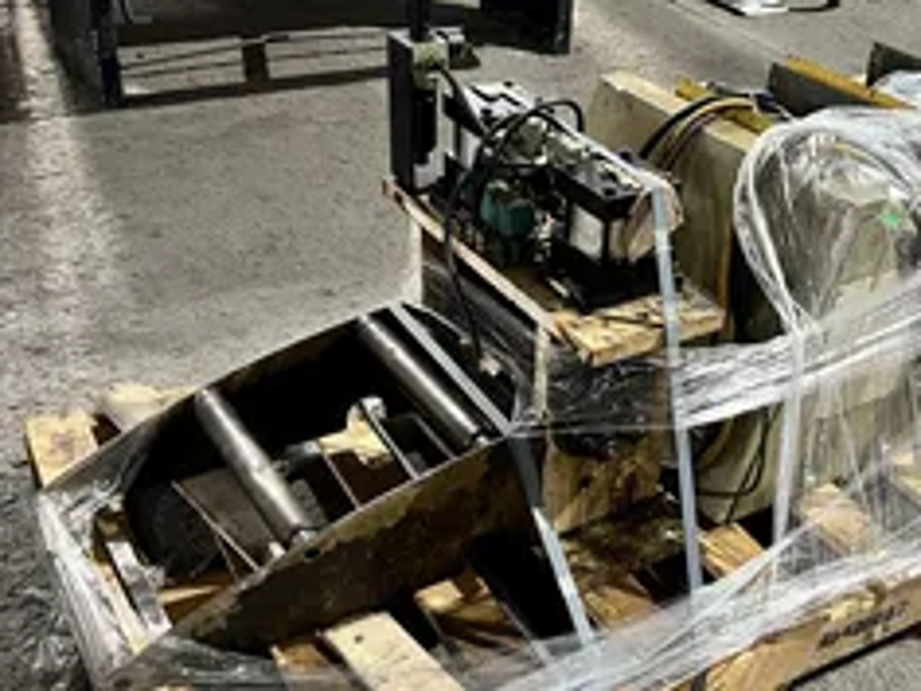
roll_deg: -4.9
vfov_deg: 32.9
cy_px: 363
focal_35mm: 44
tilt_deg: -30.3
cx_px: 617
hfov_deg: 42.4
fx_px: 1171
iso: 400
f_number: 1.5
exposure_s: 1/60
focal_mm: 5.7
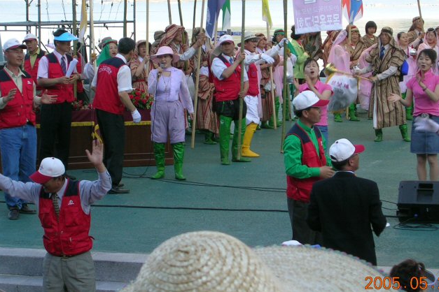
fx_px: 1488
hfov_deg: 16.8
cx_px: 244
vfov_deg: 11.2
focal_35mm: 122
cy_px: 138
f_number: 4.9
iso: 50
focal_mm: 16.2
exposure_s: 1/92.8
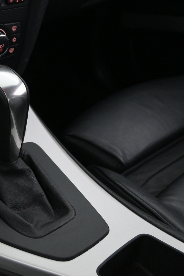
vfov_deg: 36.2
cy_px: 136
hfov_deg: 23.8
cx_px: 11
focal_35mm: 55
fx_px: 421
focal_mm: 24
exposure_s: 1/50
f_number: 4.2
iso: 2500
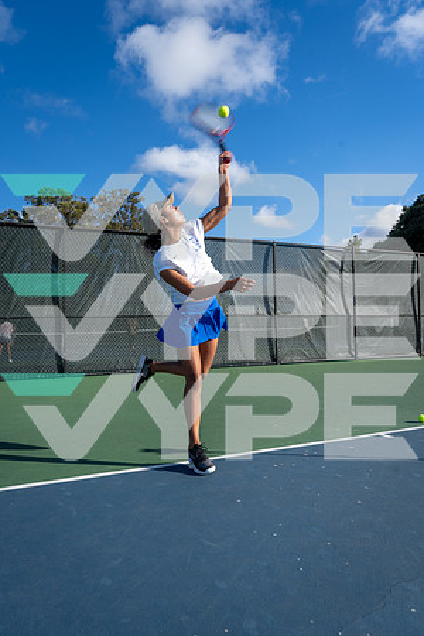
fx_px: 459
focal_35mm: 26
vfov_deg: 69.4
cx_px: 212
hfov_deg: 49.6
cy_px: 318
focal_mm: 26
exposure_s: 1/250
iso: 100
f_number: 8
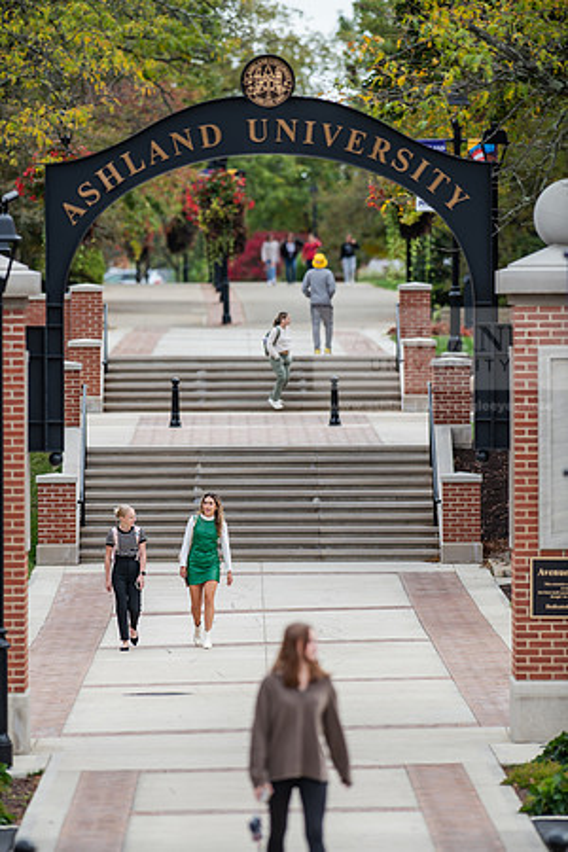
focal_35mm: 300
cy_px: 426
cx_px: 284
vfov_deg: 6.9
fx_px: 7099
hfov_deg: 4.6
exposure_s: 1/500
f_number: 3.5
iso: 100
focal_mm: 300
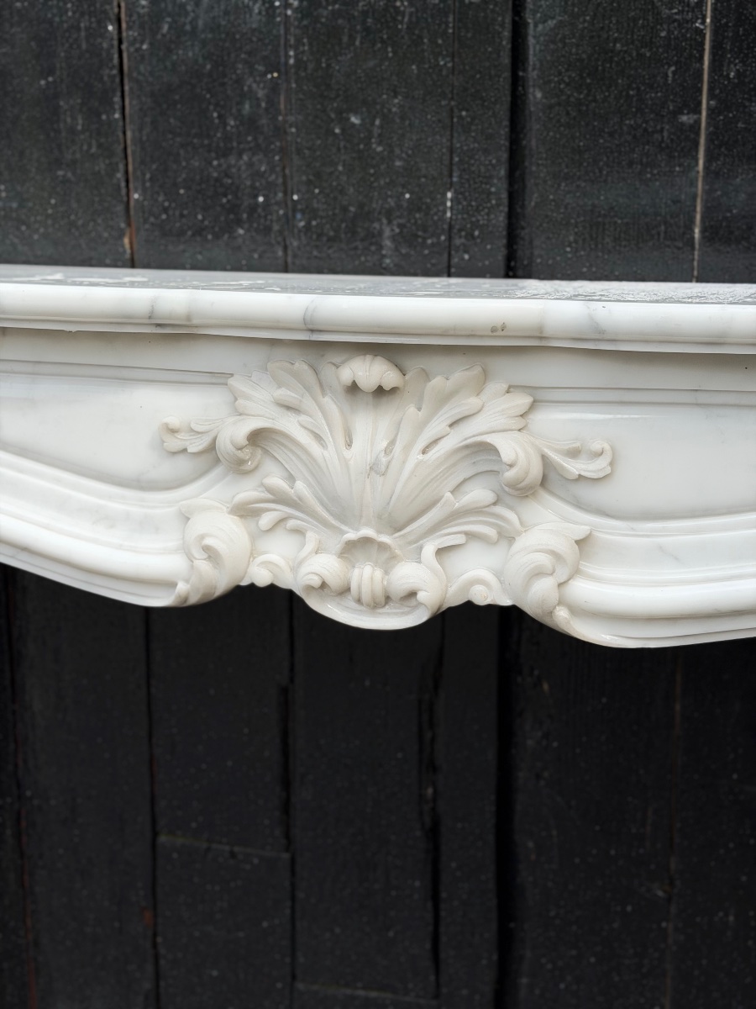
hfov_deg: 30.3
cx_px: 378
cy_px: 504
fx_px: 1398
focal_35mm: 48
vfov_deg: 39.7
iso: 64
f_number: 1.78
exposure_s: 1/1608
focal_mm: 6.76
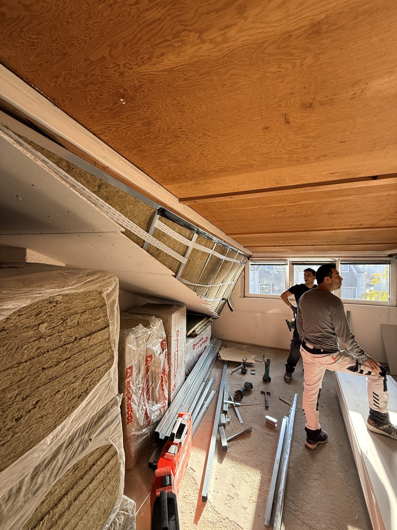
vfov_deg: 102.1
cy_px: 265
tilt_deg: +0.1
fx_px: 214
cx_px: 198
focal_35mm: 14
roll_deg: -0.6
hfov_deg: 85.7
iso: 80
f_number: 2.2
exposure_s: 1/99
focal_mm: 2.22
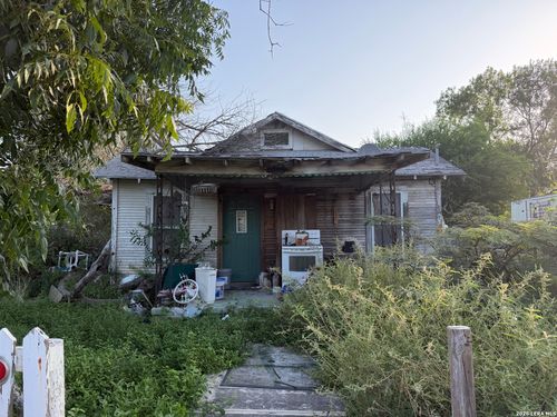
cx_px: 278
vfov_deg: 56.8
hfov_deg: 71.6
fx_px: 386
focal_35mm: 24
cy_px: 208
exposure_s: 1/1091
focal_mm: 6.76
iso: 100
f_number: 1.78
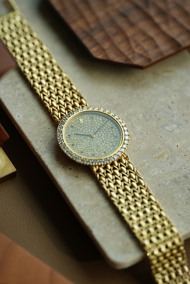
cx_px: 95
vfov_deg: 19.4
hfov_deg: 13.1
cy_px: 142
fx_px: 830
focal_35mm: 105
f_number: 2.8
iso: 320
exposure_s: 1/250
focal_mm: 105
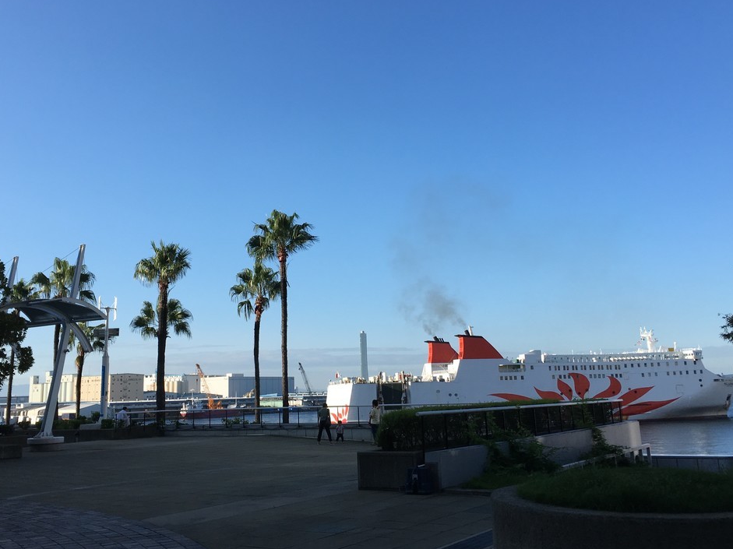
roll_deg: +2.3
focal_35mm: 37
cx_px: 337
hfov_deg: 50.1
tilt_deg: +11.9
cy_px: 222
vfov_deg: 38.5
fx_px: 783
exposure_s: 1/1261
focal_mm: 4.15
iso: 25
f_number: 2.2
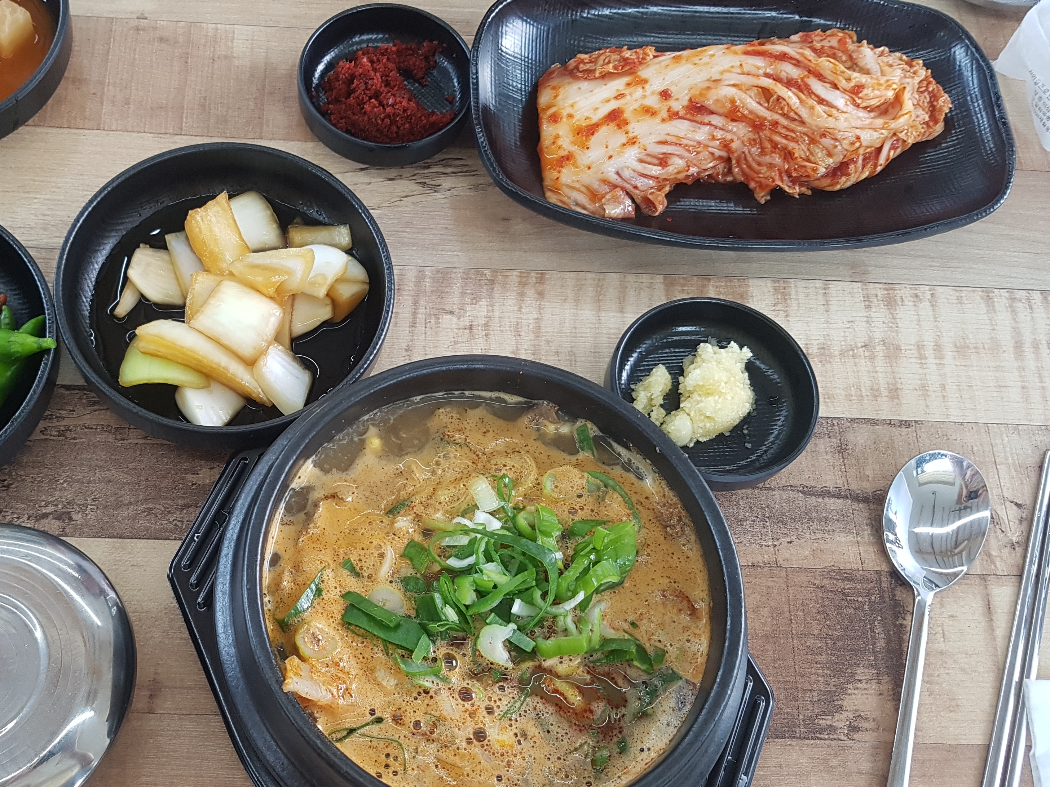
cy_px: 368
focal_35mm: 36
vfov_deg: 39.6
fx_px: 1092
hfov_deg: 50.3
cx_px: 339
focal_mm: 4.2
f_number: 1.7
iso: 100
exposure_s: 1/120
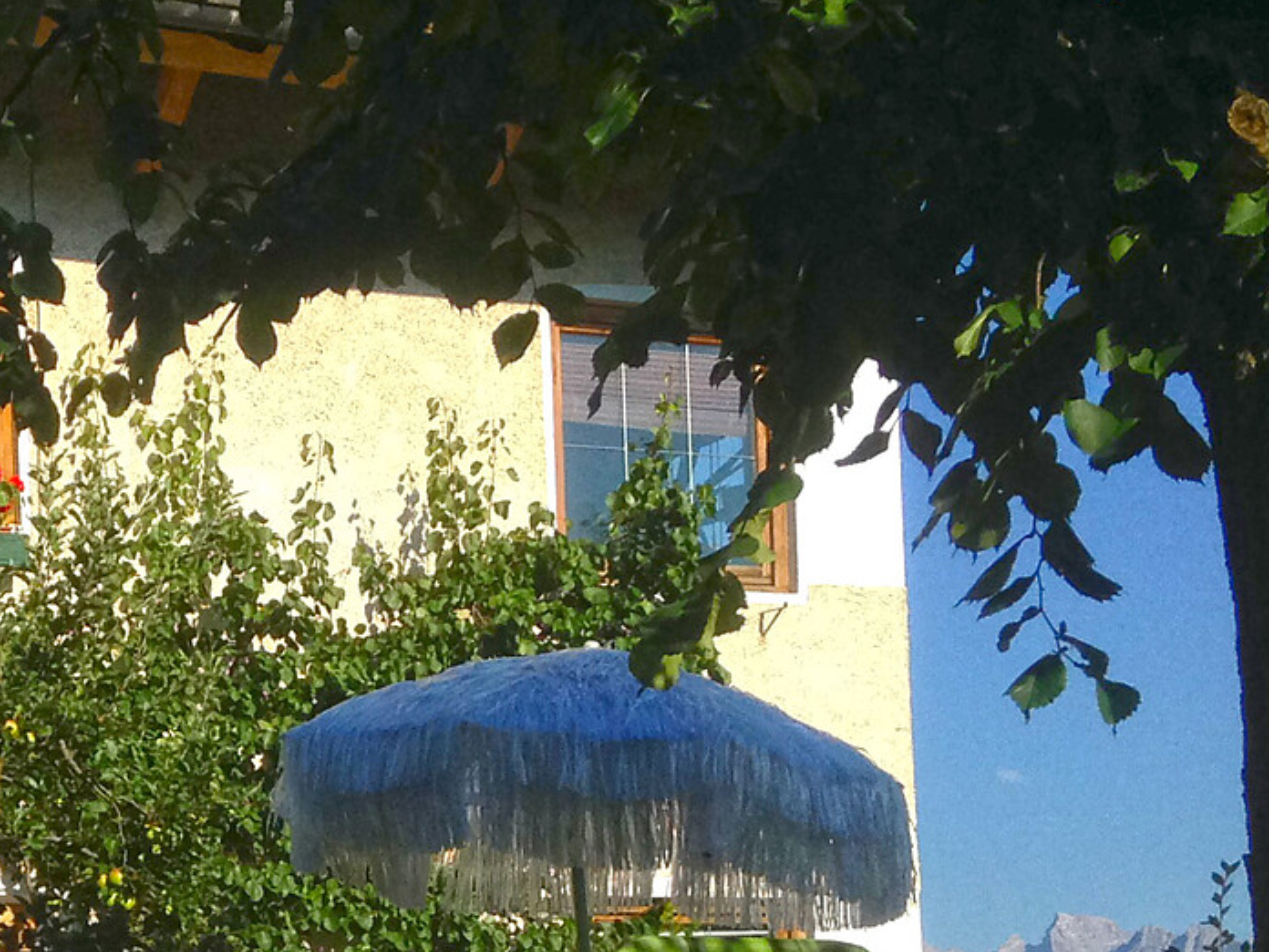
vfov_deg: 15.8
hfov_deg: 20.6
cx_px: -113
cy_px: 1029
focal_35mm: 91
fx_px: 3336
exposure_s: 1/3390
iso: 100
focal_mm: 4.12
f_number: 2.4
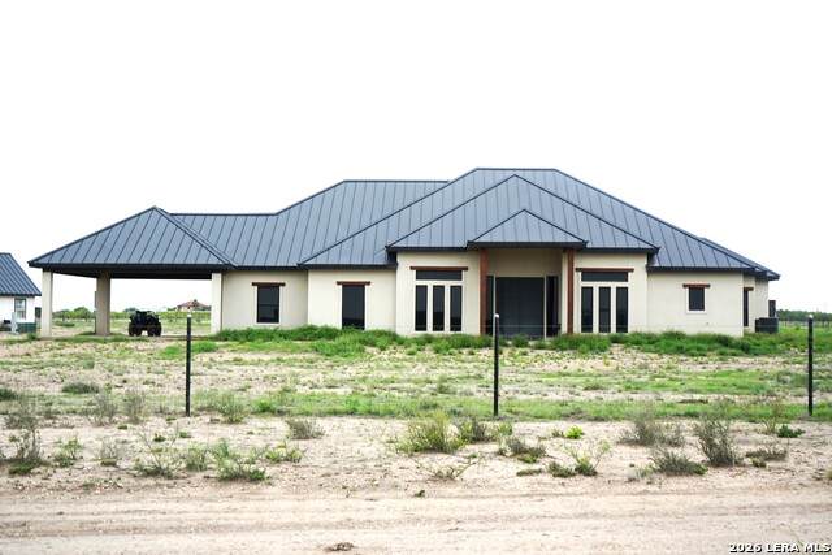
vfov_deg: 28.1
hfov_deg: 41.1
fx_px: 1110
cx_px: 416
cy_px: 278
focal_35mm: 48
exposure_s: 1/25
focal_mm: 48
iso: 100
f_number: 6.3
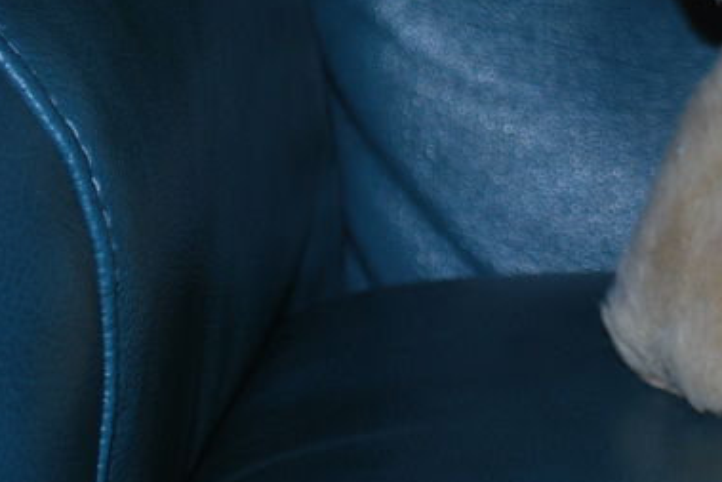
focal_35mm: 178
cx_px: 943
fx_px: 3577
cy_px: -56
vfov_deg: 7.7
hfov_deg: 11.2
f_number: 5.3
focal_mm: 45
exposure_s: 1/60
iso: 200
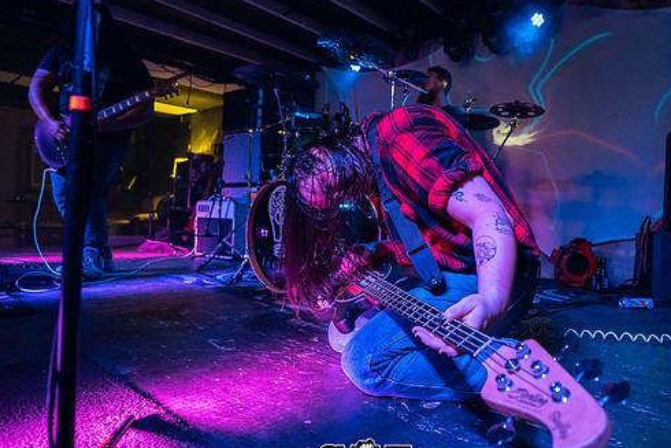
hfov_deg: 77.4
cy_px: 219
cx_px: 412
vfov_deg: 57.3
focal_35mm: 22
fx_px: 410
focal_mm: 14
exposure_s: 1/250
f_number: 2.8
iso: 1600
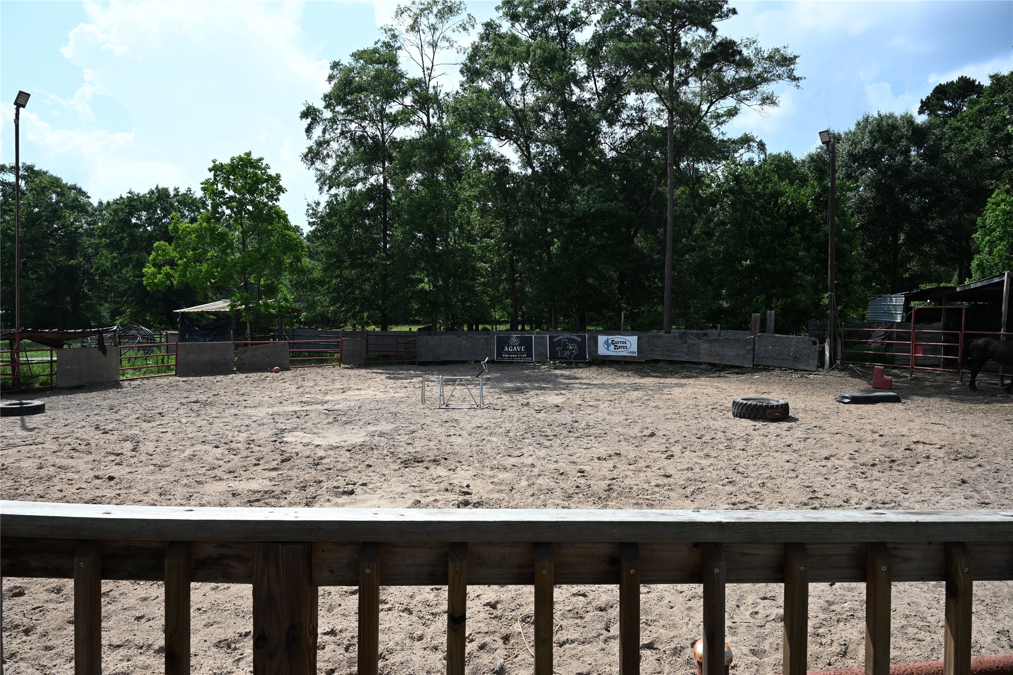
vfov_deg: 53.1
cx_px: 506
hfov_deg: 73.7
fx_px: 675
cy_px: 338
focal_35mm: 24
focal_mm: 24
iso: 200
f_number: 11
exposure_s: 1/250
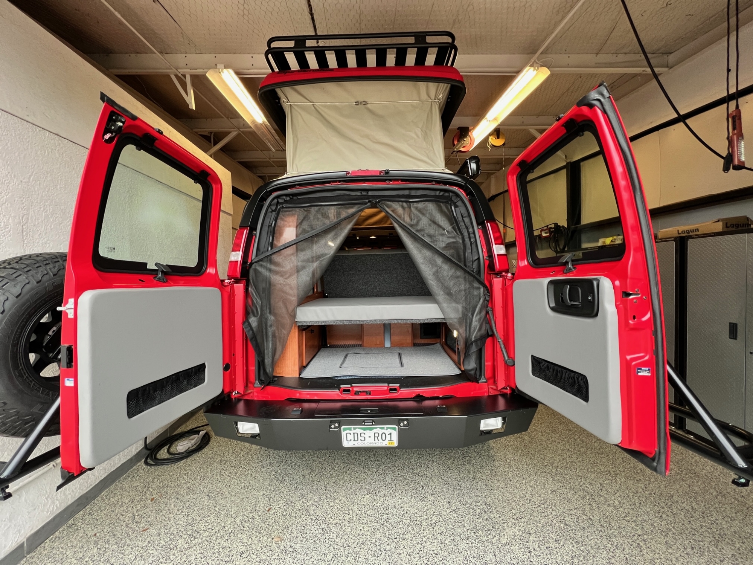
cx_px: 376
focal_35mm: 13
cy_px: 282
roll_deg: +1.5
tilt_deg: +0.2
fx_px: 283
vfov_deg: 89.9
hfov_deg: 106.2
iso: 250
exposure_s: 1/99
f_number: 1.8
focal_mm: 1.57
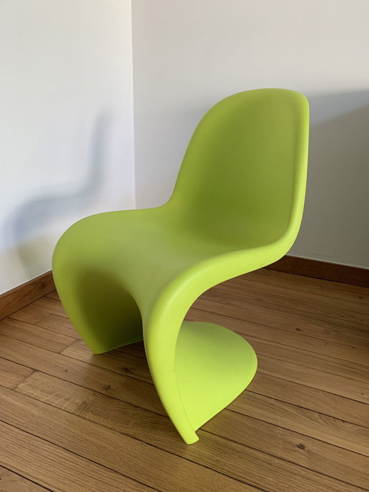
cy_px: 246
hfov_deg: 53.0
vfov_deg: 67.3
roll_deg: -1.8
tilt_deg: -19.6
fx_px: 370
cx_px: 184
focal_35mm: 26
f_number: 1.8
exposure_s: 1/90
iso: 100
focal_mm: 4.25
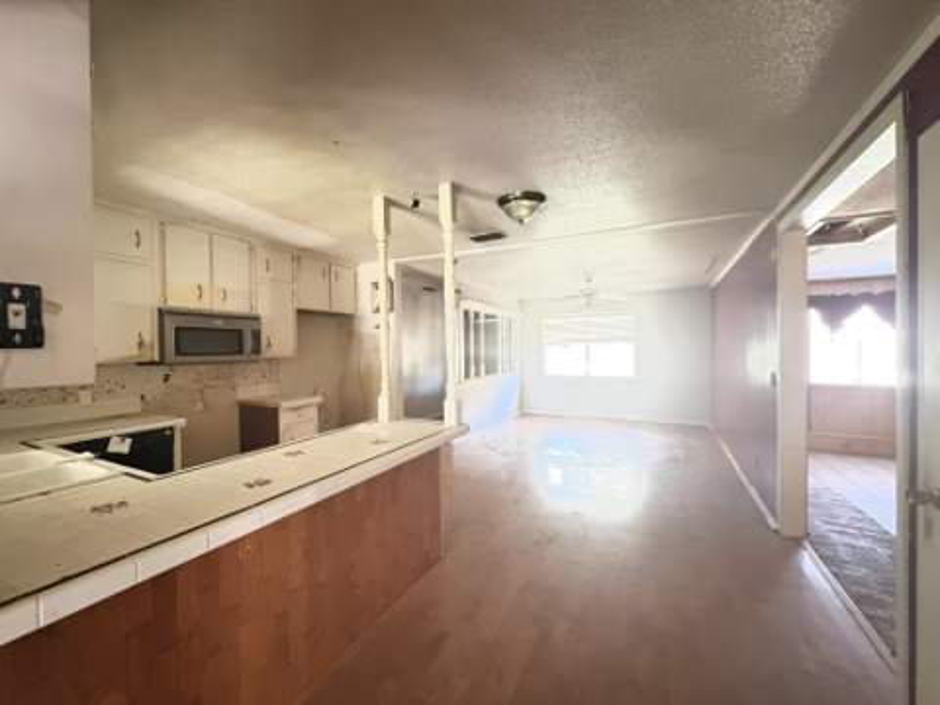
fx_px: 380
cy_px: 352
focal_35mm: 14
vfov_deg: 85.7
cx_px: 470
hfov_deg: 102.1
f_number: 2.2
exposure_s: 1/15
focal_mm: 2.22
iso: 3200
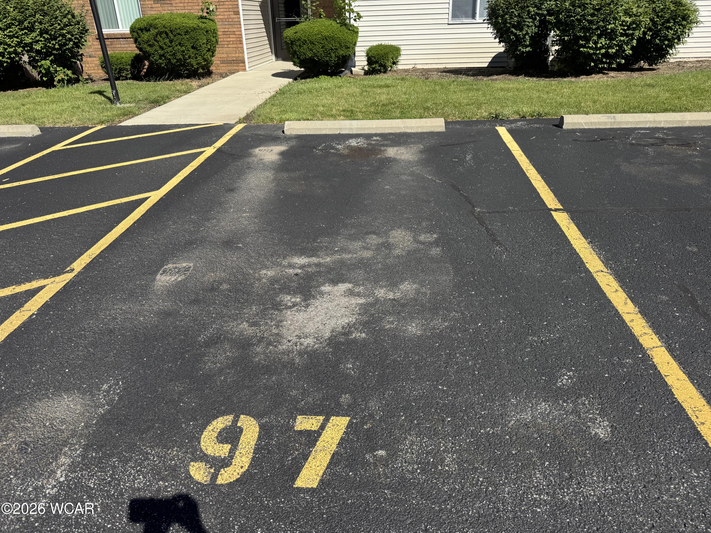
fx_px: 493
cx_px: 356
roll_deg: +2.1
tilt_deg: -28.1
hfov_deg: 71.6
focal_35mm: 24
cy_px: 266
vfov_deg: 56.8
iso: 80
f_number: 1.78
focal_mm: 6.76
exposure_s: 1/3247
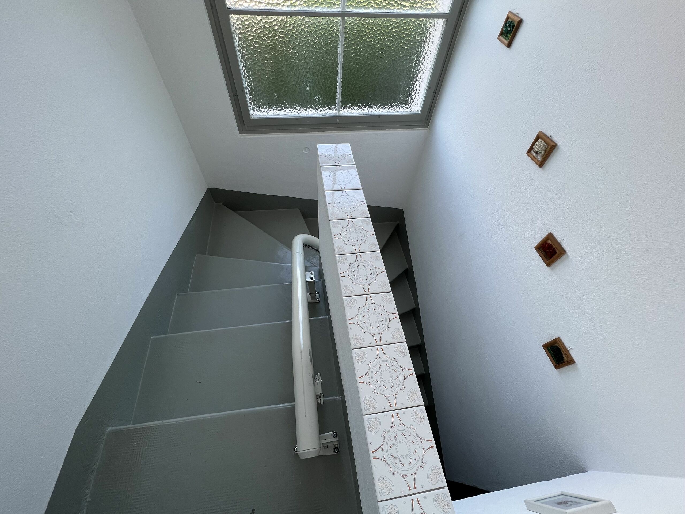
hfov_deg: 106.2
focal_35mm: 13
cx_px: 342
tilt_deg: -56.3
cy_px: 257
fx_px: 257
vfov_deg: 89.9
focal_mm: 1.57
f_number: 1.8
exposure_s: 1/99
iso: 50
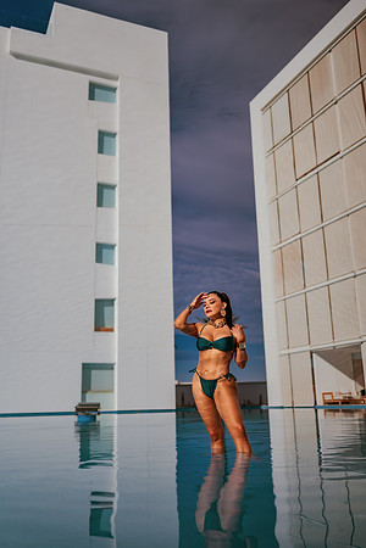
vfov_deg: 54.4
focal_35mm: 35
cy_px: 274
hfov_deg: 37.9
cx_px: 183
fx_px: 534
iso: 50
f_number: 1.8
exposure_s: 1/8000
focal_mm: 35
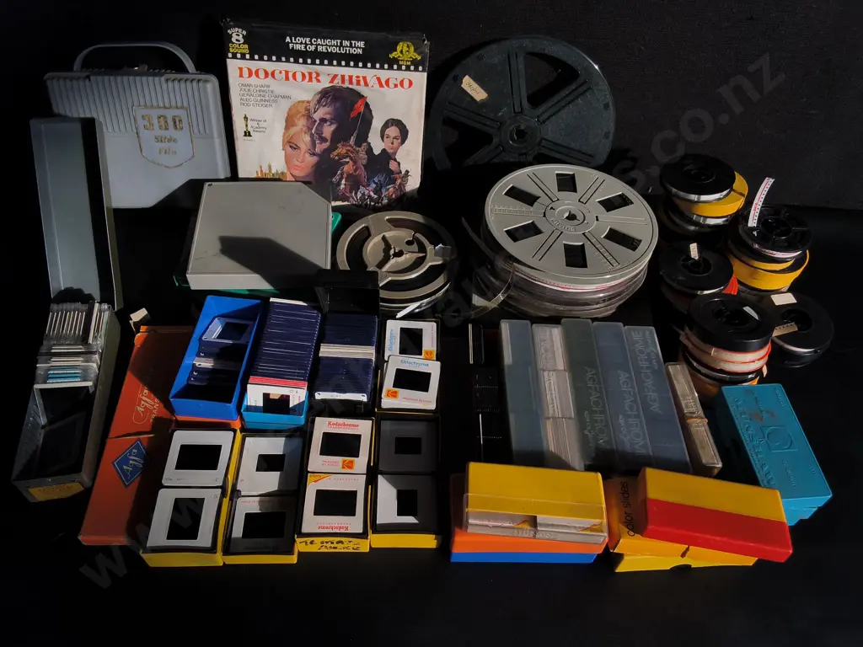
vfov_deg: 51.4
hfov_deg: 65.3
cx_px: 432
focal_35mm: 27
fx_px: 673
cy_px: 324
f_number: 2
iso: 32
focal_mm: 2.87
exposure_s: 1/3750
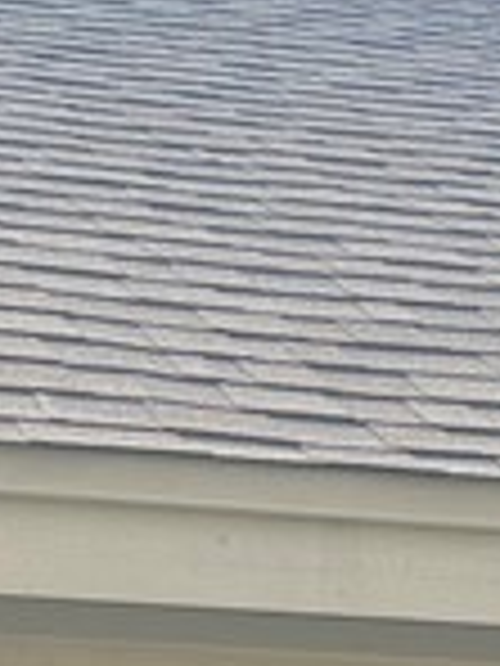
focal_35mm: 180
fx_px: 3467
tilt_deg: -5.5
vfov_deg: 9.7
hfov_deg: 8.2
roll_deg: +0.9
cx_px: 342
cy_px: 1602
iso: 50
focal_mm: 5.1
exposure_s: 1/1212
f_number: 1.6
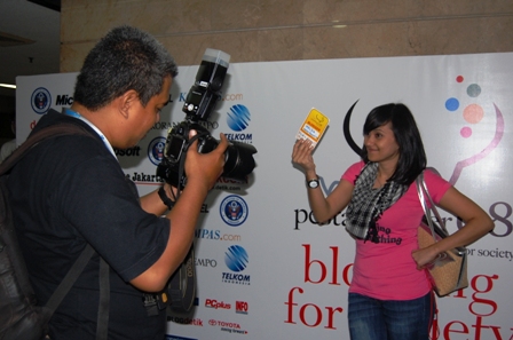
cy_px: 170
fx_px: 555
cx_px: 256
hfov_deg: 49.6
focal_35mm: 39
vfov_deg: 34.1
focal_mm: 26
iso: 200
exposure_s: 1/60
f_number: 4
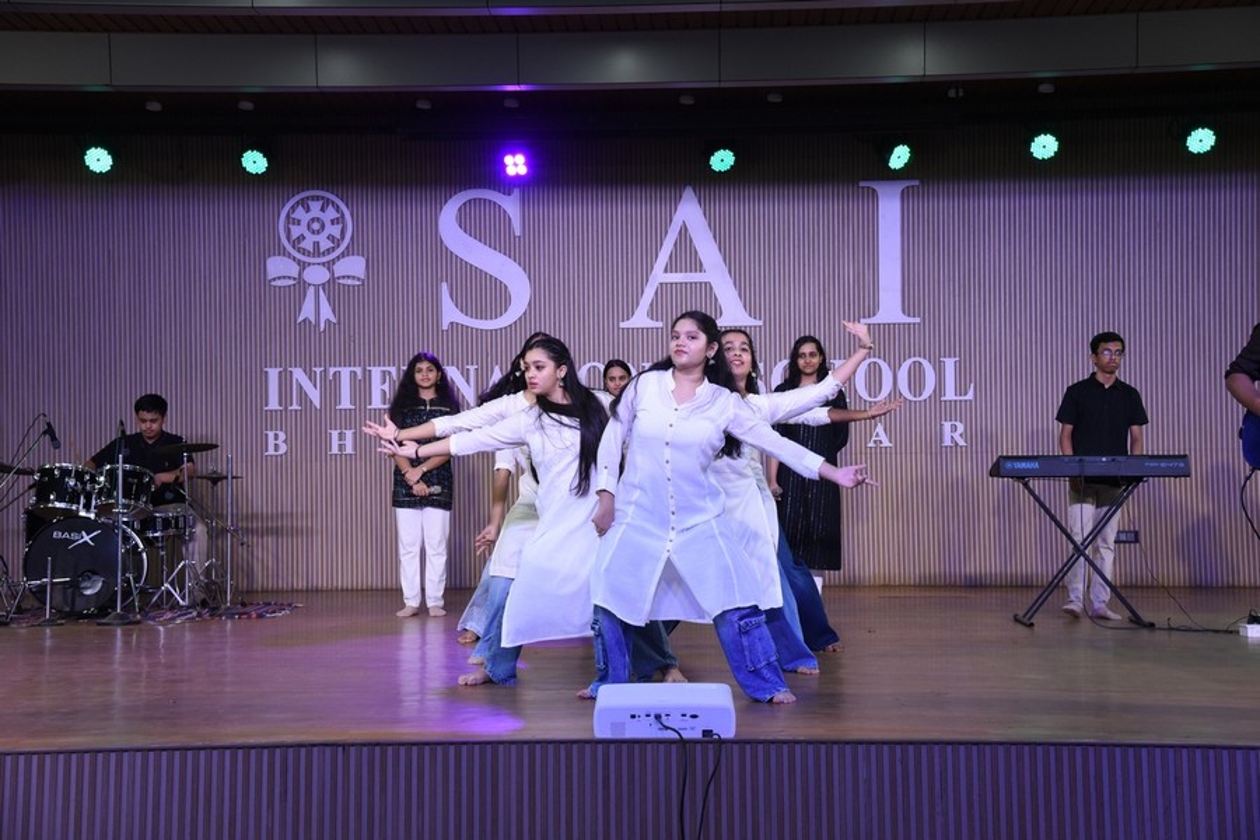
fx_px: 1820
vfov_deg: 26.0
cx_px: 630
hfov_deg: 38.2
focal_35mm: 52
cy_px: 420
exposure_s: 1/640
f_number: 5
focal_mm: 52
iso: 2500
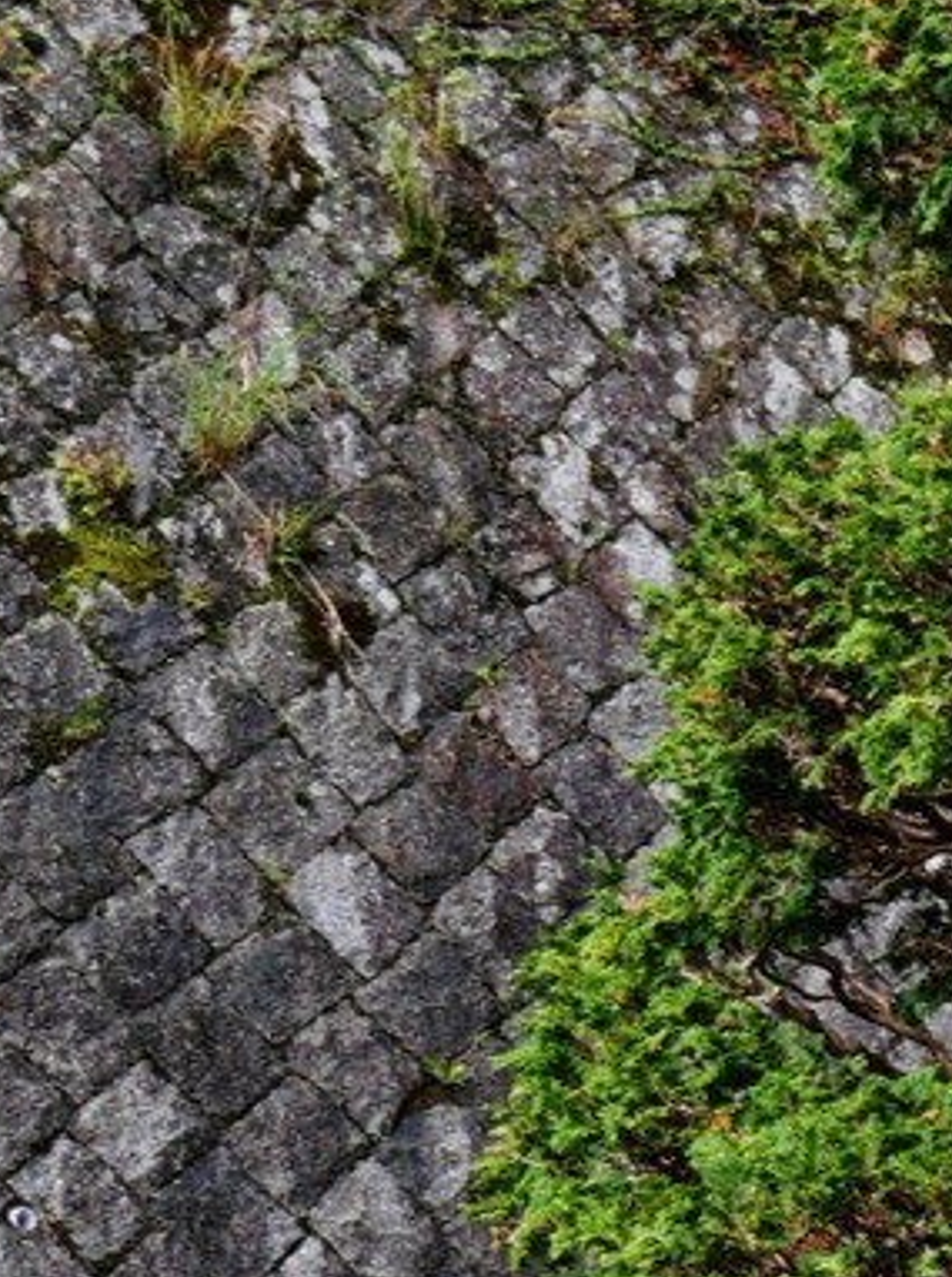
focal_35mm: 134
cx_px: 1739
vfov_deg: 14.4
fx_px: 4930
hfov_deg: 10.4
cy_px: 1364
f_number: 8
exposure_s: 1/100
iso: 200
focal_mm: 16
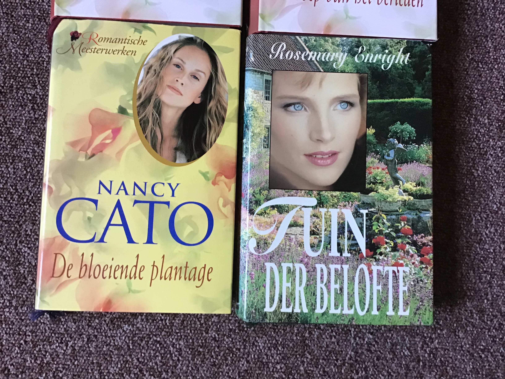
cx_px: 252
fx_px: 452
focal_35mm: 31
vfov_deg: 45.4
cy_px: 190
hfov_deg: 58.4
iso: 160
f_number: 2.4
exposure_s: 1/33
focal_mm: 3.3
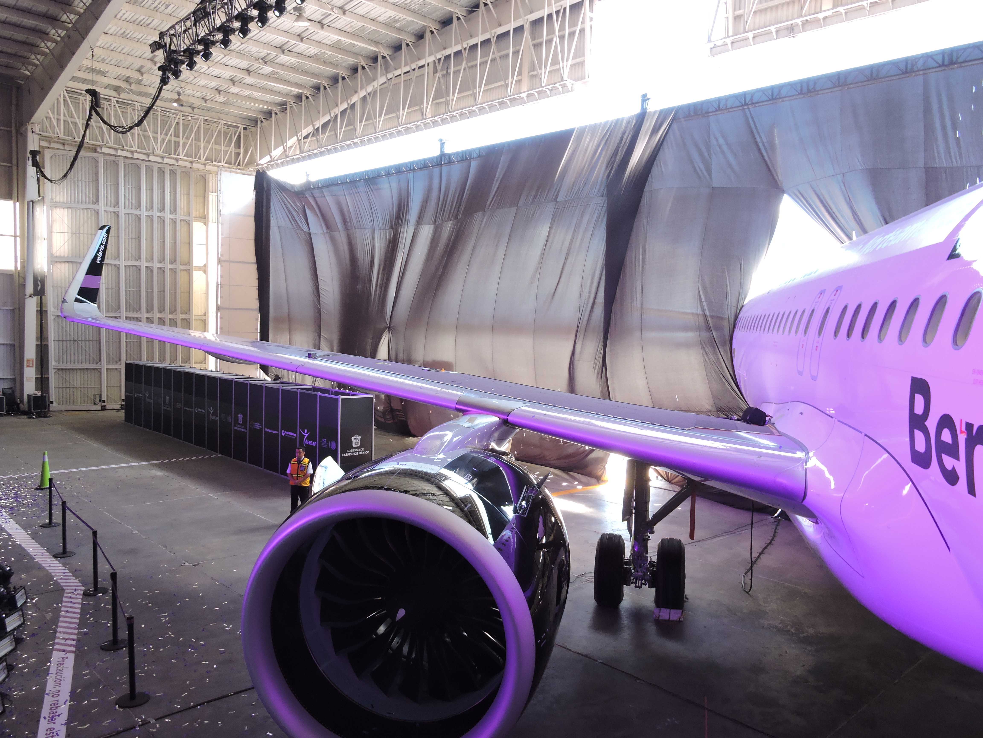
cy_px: 369
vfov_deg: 49.7
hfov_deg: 63.4
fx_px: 795
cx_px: 492
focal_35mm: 28
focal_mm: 5
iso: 180
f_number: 3.5
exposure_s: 1/30
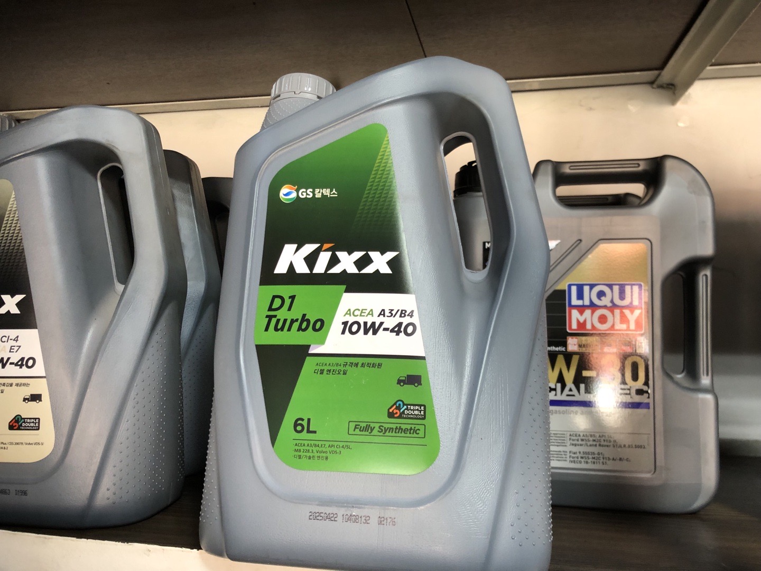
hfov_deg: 63.4
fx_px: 616
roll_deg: +1.1
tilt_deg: +3.9
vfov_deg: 49.7
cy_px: 286
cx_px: 380
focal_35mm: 28
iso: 40
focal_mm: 4
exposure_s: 1/24
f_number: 1.8
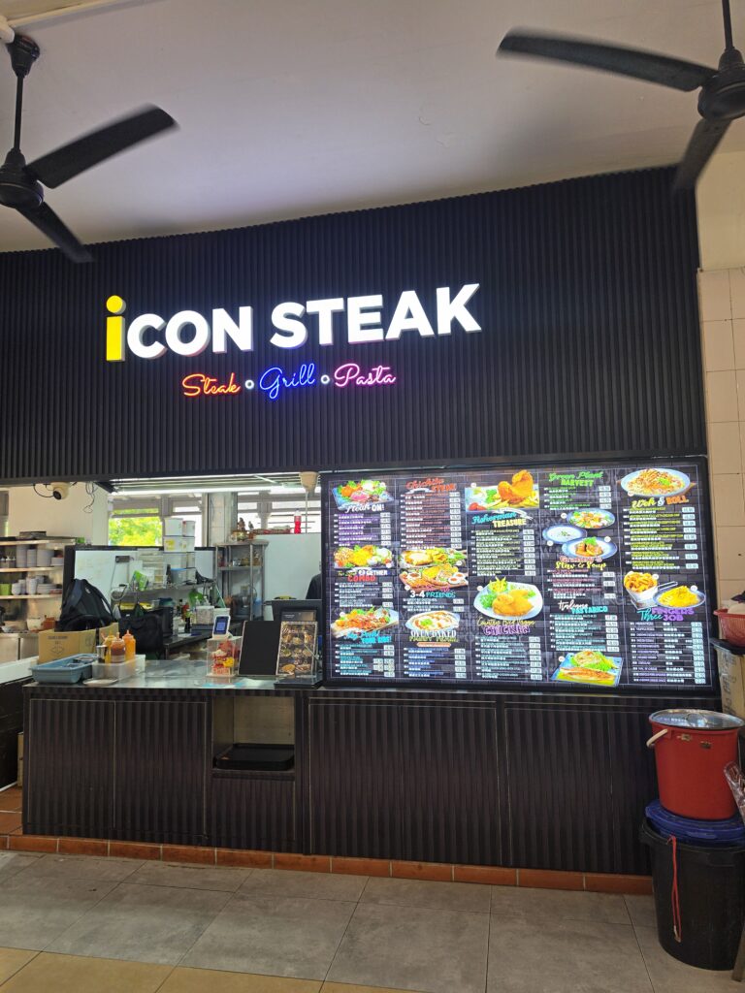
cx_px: 372
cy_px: 496
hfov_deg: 58.9
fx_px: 660
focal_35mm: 23
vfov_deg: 73.9
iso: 16
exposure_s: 1/100
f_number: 1.4
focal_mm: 6.5
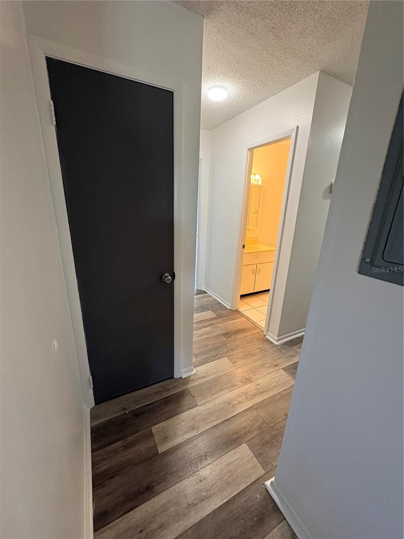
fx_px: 218
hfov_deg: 85.7
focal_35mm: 14
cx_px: 202
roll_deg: -2.5
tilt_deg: -14.4
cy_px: 270
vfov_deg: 102.1
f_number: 2.2
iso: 160
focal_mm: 2.22
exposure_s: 1/60
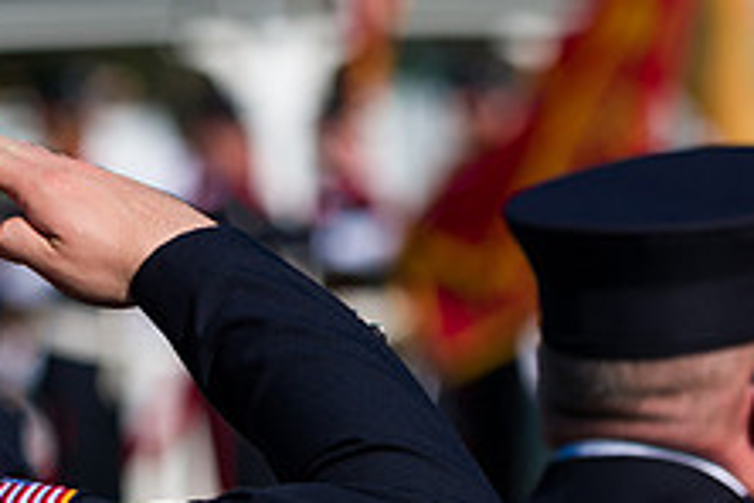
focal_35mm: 314
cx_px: 200
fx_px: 6576
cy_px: 58
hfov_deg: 6.6
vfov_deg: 4.4
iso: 200
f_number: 3.2
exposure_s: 1/6400
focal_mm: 120
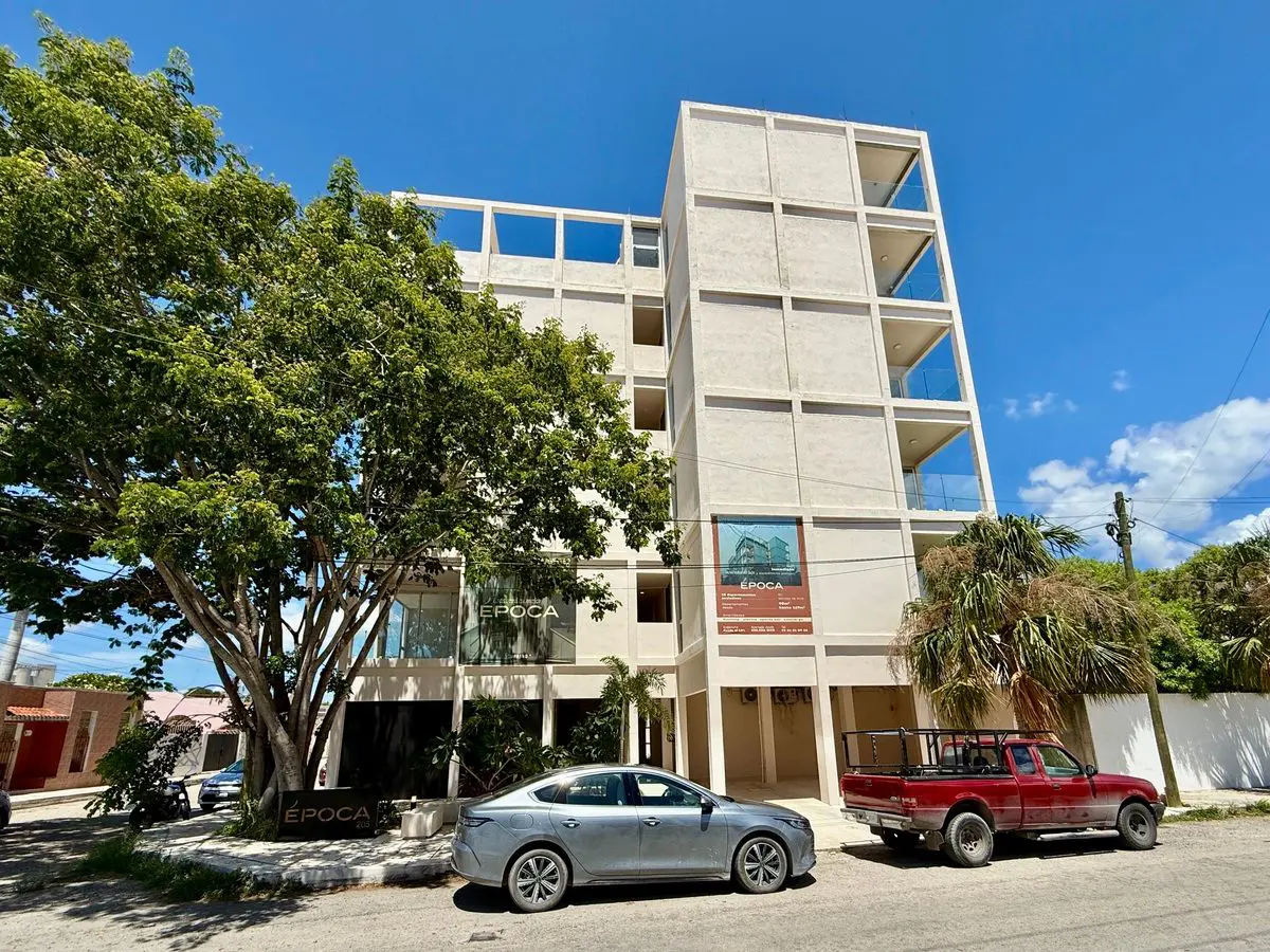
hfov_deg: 102.1
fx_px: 514
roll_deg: +1.5
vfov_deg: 85.7
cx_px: 635
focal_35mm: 14
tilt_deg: +20.7
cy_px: 476
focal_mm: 2.22
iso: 50
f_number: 2.2
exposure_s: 1/3289
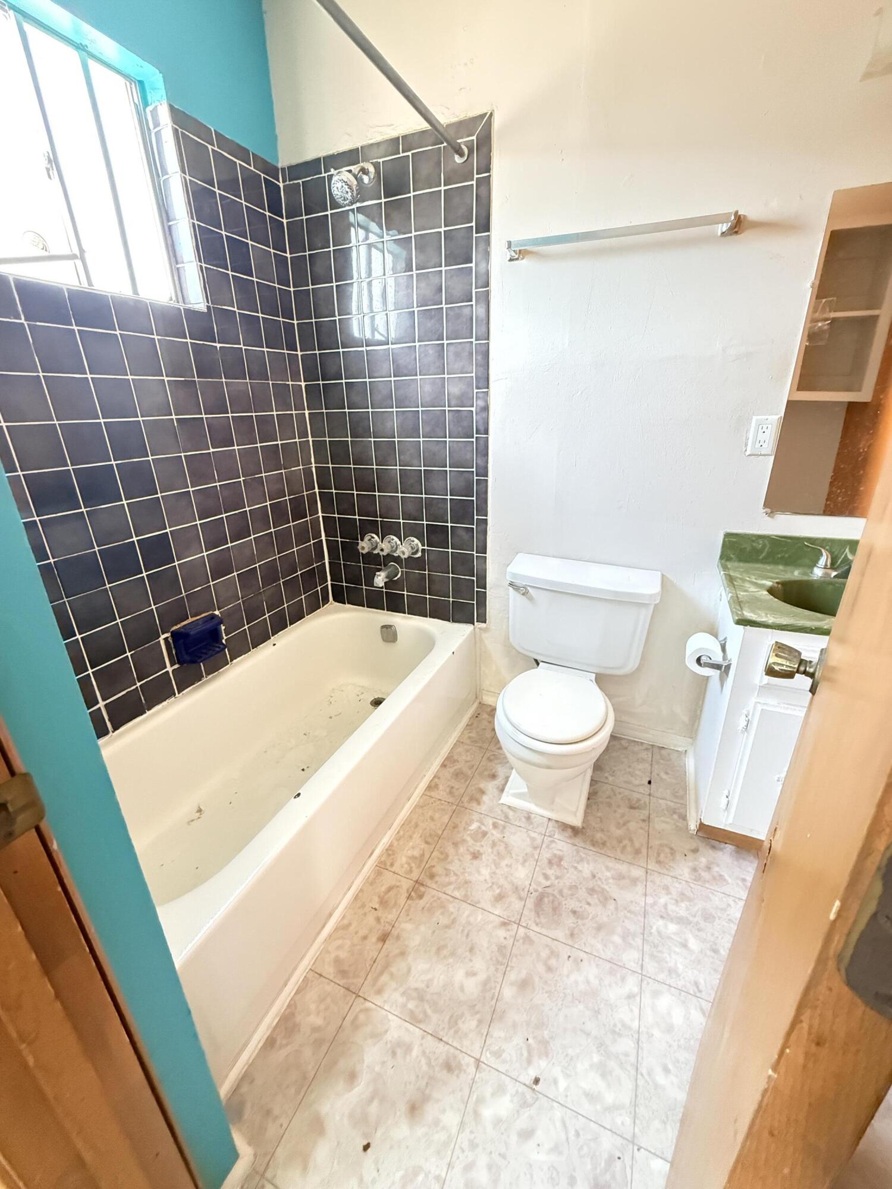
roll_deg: +0.8
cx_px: 446
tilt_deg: -20.4
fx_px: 481
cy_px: 594
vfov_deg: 102.1
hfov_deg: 85.7
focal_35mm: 14
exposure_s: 1/60
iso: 1000
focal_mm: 2.22
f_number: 2.2
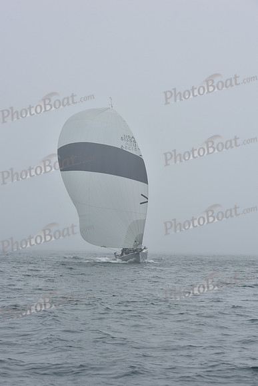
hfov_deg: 12.5
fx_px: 1182
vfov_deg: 18.6
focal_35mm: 110
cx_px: 129
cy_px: 193
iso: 250
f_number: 10
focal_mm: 110
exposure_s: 1/800
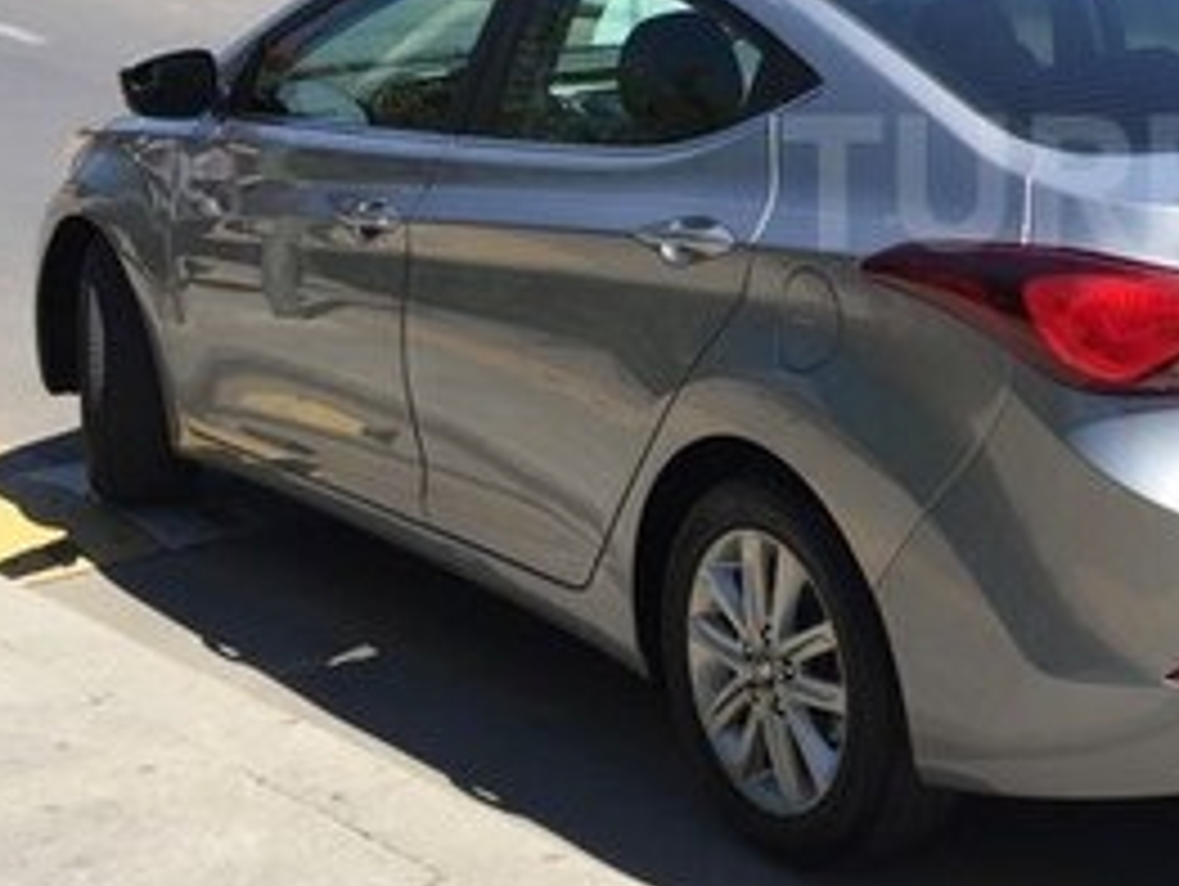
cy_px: 182
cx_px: 1242
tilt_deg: -8.0
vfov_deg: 20.0
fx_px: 2489
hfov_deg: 25.1
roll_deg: -1.3
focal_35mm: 73
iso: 32
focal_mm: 4.15
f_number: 2.2
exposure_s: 1/1364
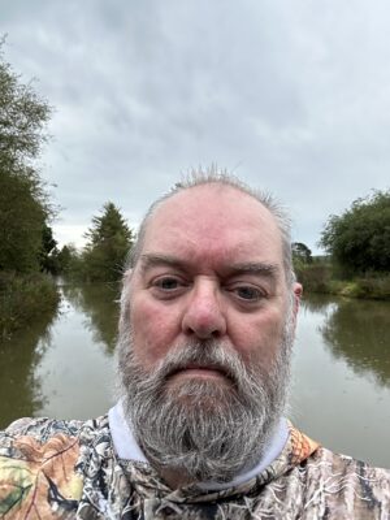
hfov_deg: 46.8
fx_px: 451
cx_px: 195
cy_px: 260
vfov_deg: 60.0
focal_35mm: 30
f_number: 1.9
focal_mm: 2.69
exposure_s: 1/146
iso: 32
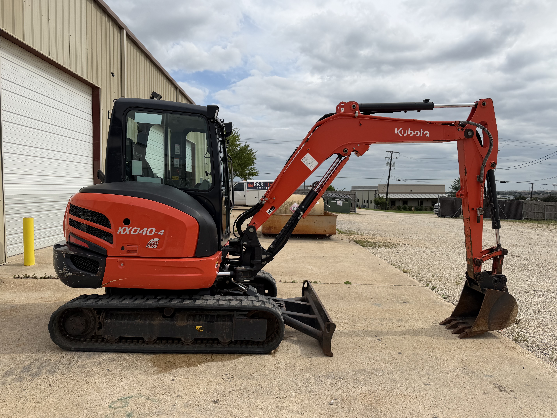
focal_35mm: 24
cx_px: 278
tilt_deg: -3.2
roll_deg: +0.3
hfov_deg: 71.6
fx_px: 386
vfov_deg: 56.8
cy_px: 209
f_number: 1.78
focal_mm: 6.76
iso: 80
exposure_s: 1/6711
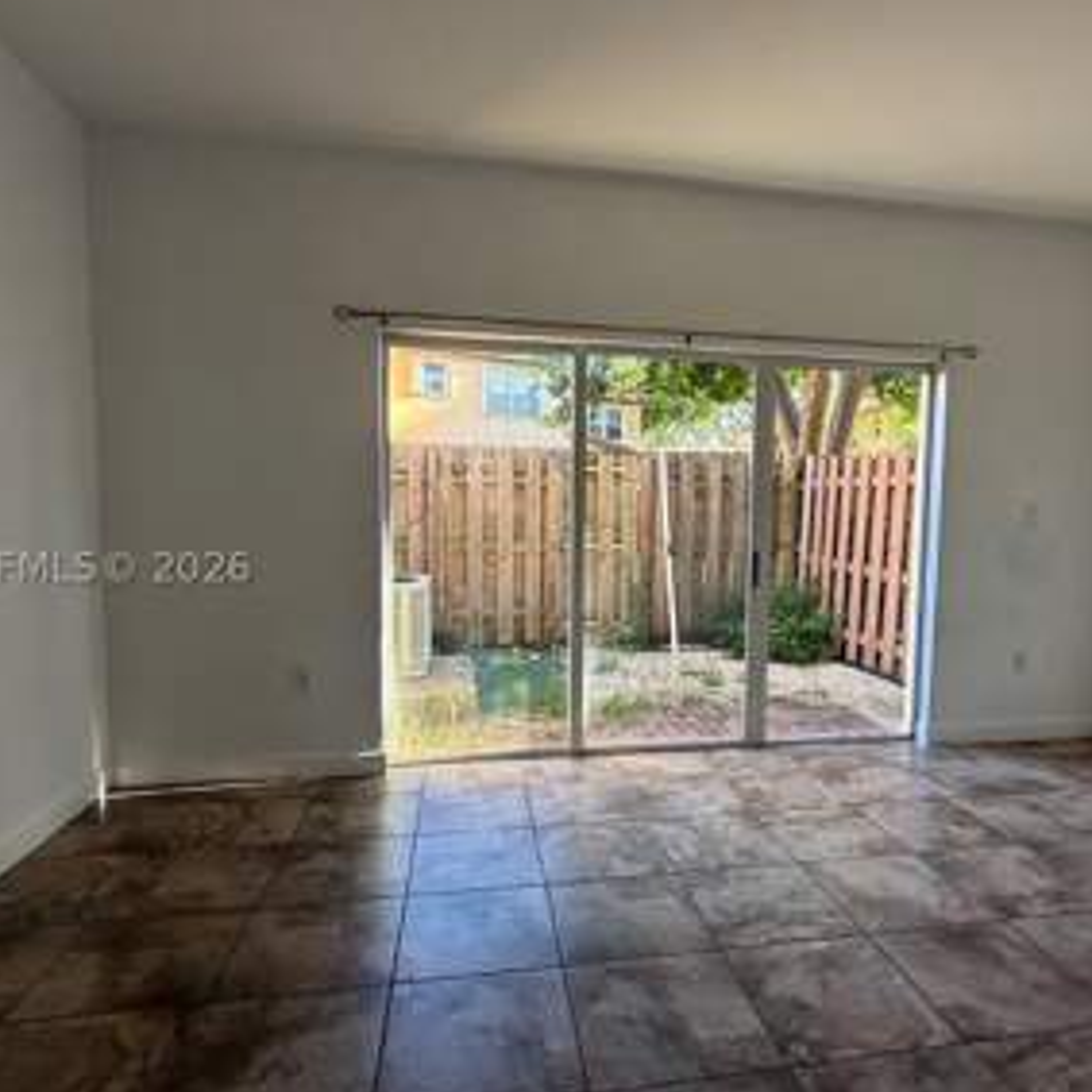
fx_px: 749
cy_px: 567
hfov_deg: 71.9
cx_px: 606
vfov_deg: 72.1
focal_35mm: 21
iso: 80
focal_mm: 2.22
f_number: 2.2
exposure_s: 1/99
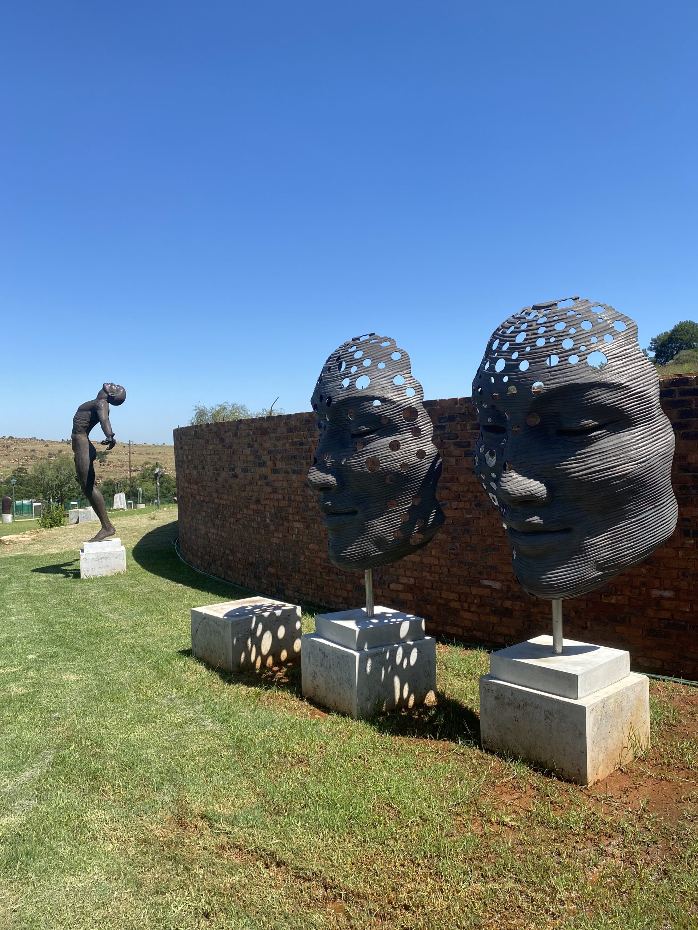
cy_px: 465
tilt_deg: +0.2
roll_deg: +1.5
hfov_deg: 53.1
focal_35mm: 26
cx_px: 349
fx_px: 699
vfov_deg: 67.3
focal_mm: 4.25
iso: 32
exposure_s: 1/1629
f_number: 1.8
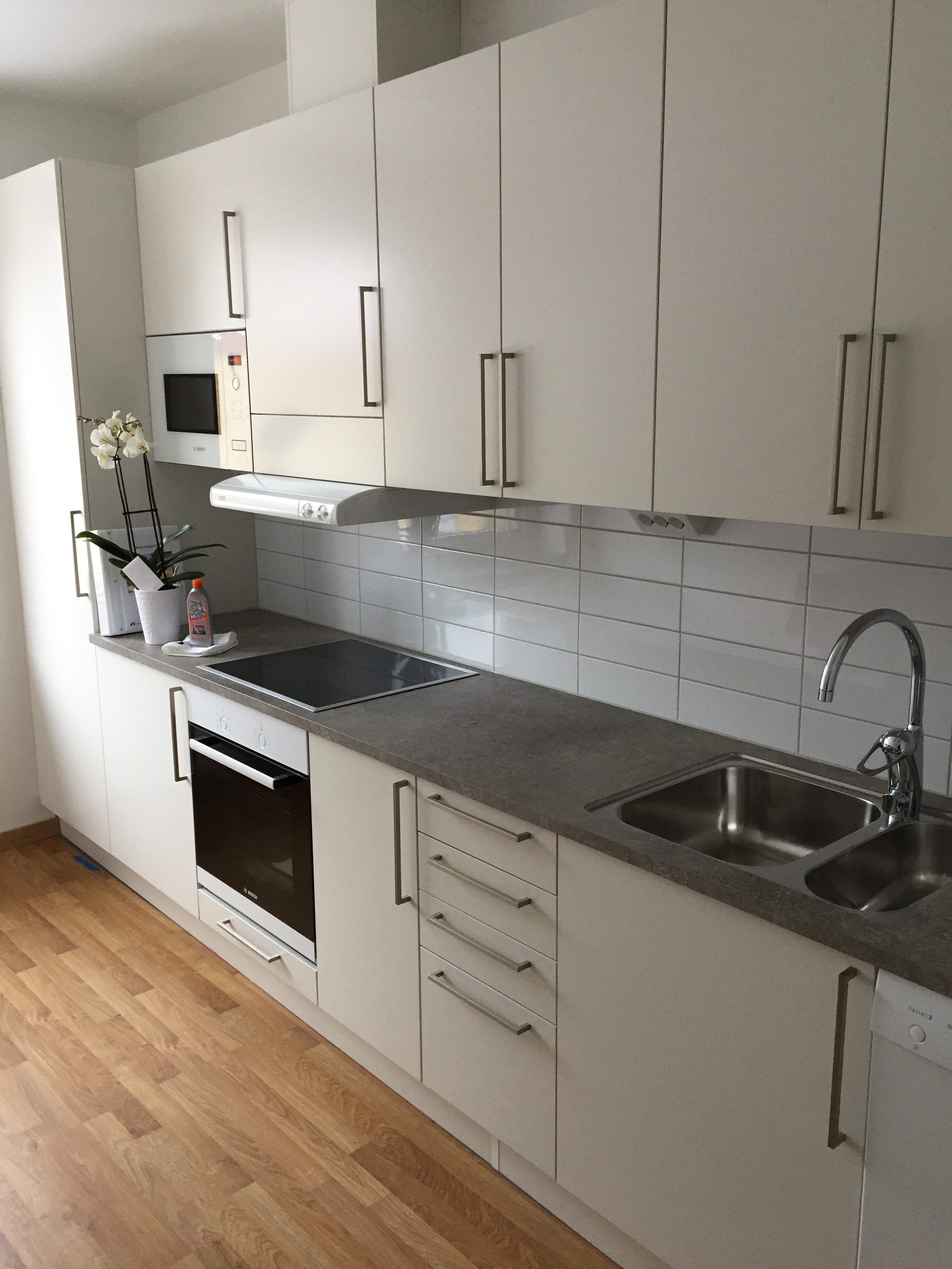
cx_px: 476
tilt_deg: -11.6
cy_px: 634
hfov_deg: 48.2
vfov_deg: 61.7
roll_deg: -0.3
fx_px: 1063
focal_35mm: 29
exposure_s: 1/33
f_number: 2.2
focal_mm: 4.15
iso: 64
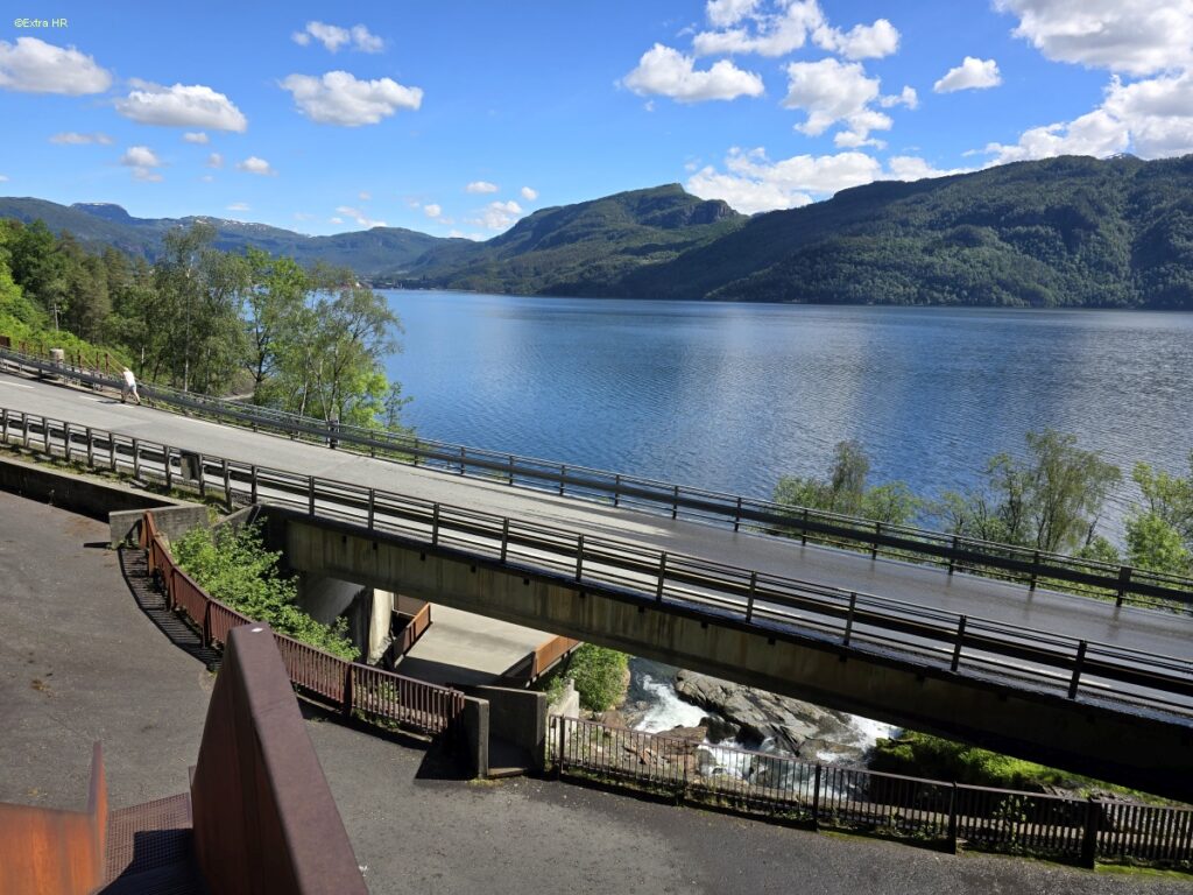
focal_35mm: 23
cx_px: 596
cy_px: 448
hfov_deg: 73.9
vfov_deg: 58.9
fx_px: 793
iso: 12
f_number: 1.7
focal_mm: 6.3
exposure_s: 1/701
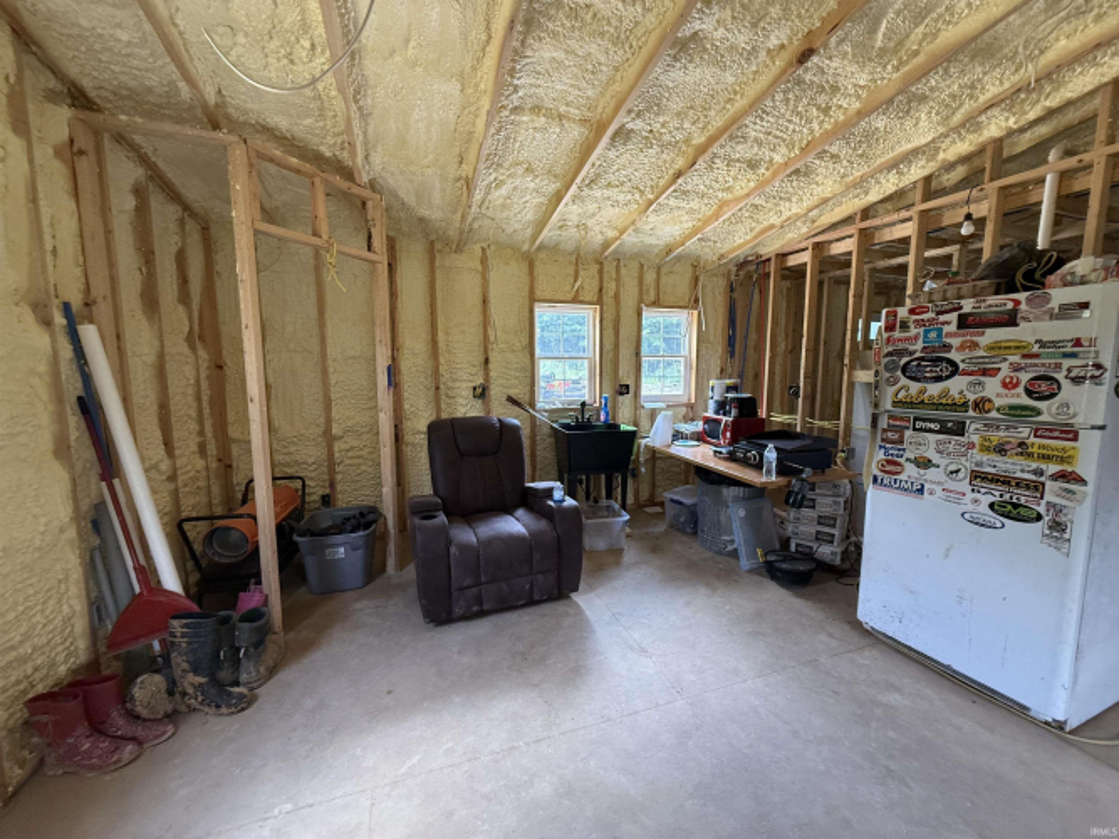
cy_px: 420
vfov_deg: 85.7
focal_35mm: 14
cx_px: 560
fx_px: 452
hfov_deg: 102.1
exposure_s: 1/97
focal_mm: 2.22
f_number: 2.2
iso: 320
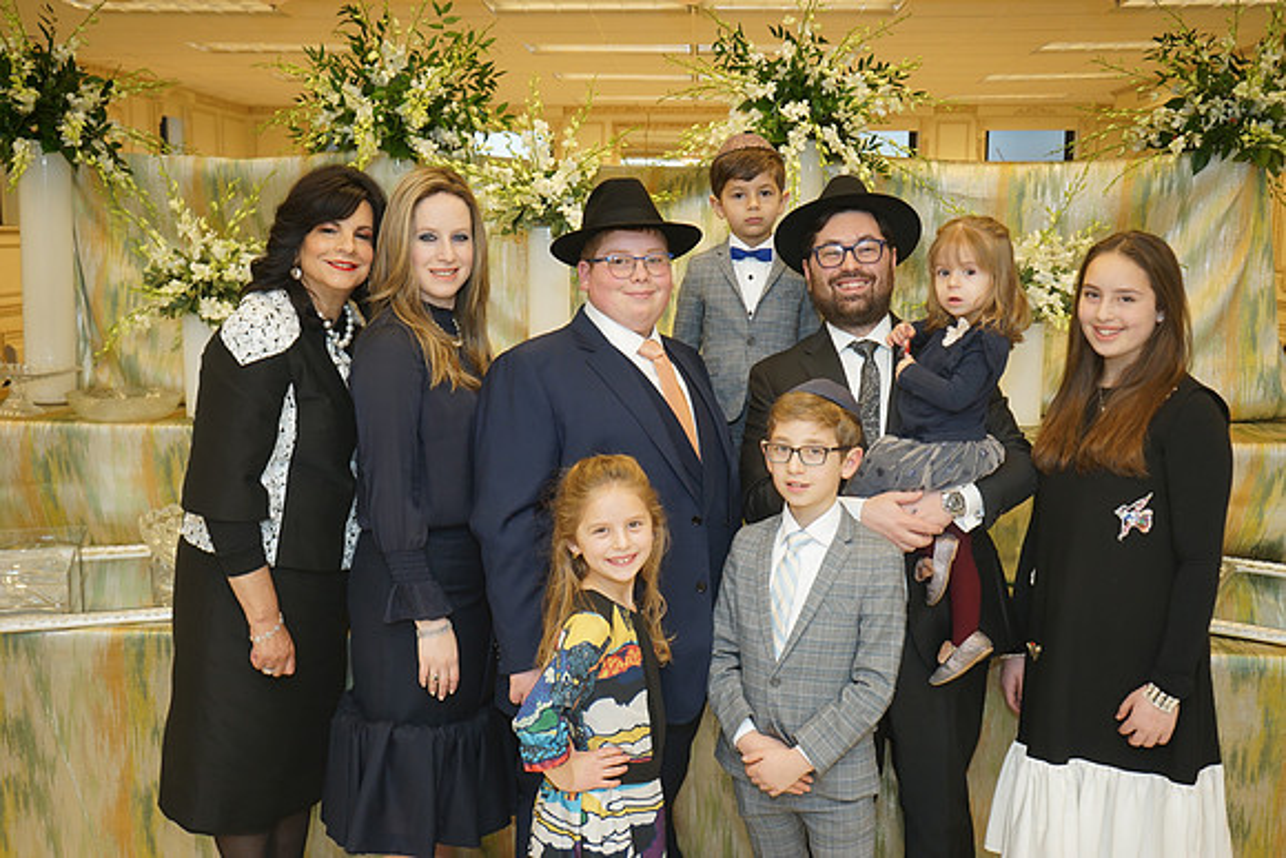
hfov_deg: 54.4
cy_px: 429
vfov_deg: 37.9
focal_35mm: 35
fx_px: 1251
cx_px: 643
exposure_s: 1/100
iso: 800
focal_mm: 35
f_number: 5.6
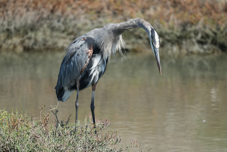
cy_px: 76
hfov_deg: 3.7
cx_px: 114
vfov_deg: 2.5
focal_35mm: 560
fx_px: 3531
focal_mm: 560
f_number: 6.3
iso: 1000
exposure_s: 1/2500
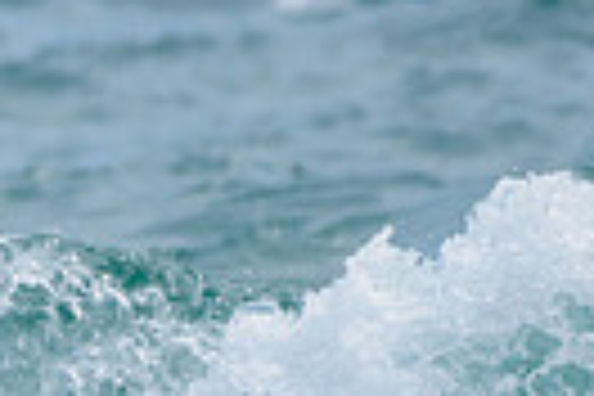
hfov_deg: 0.8
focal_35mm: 2691
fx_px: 44398
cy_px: 562
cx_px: -746
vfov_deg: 0.5
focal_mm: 500
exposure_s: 1/2000
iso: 160
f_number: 5.6
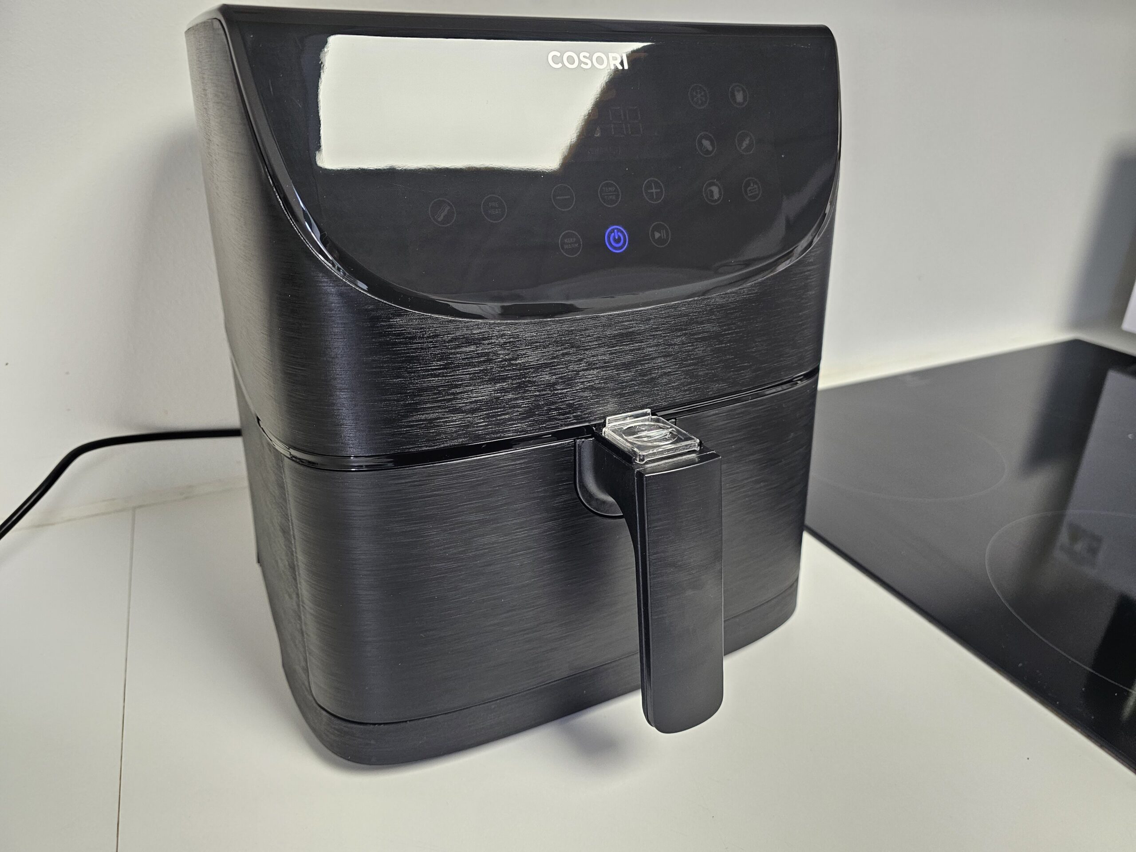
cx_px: 568
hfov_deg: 73.9
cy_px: 426
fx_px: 755
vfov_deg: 58.9
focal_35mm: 23
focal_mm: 6.3
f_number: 1.7
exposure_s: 1/100
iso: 250
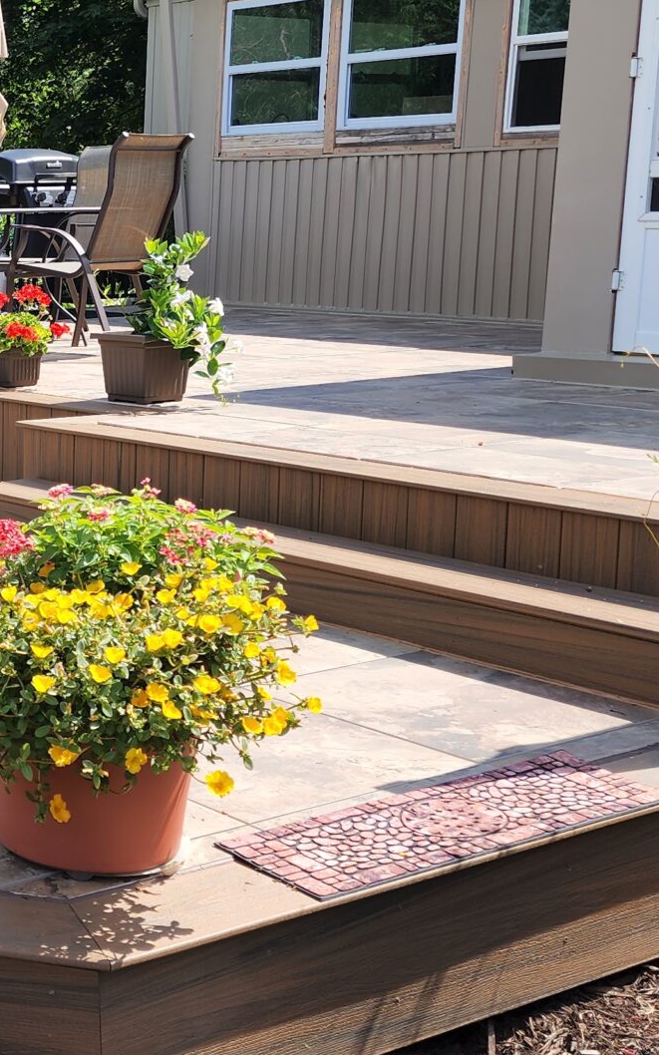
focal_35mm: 59
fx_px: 1696
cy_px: 510
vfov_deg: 34.5
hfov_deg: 19.6
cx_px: -281
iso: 12
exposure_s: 1/606
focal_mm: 6.4
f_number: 1.8
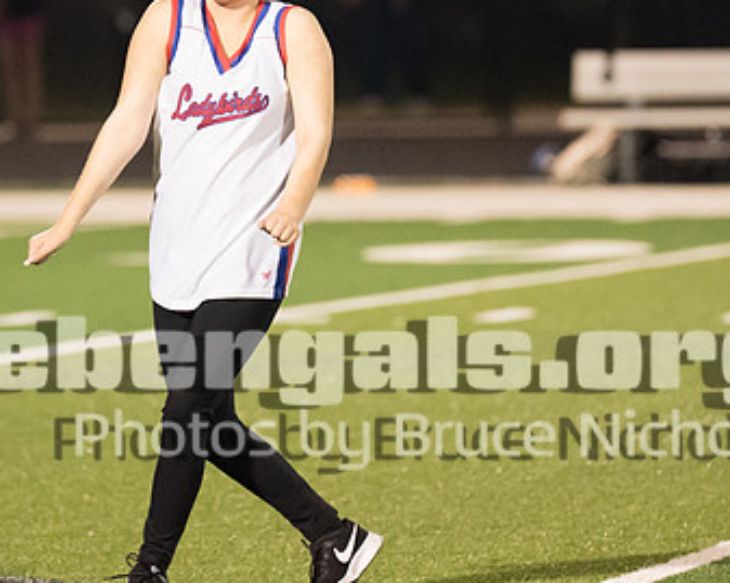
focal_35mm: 506
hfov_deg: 3.8
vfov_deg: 3.1
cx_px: 293
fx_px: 10923
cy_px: 94
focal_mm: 200
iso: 10000
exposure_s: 1/1000
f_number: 2.8
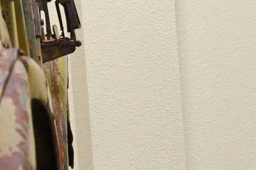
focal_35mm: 186
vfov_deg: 7.3
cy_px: 189
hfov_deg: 9.4
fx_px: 1323
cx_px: 696
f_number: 4
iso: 800
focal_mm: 22
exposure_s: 1/60
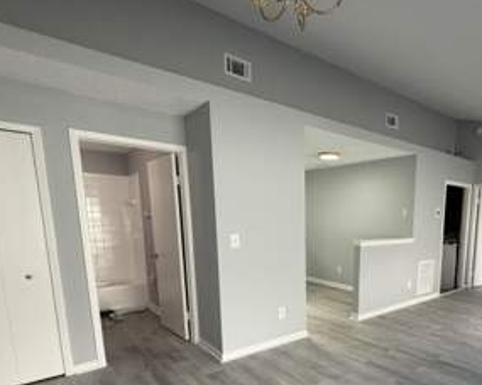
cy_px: 271
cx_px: 345
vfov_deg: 58.8
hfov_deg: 69.1
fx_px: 328
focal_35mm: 23
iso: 200
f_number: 2.2
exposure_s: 1/121
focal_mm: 2.22
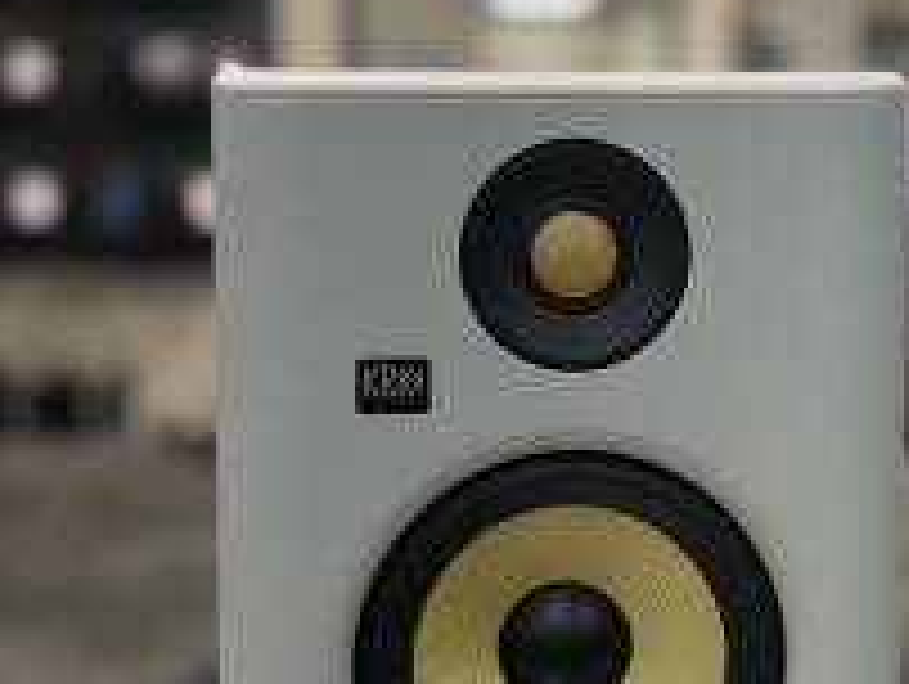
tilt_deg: -6.3
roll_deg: -0.7
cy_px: 396
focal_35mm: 95
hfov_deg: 20.6
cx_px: 598
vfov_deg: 15.6
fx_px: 2498
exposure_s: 1/153
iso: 200
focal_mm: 6.76
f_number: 1.78
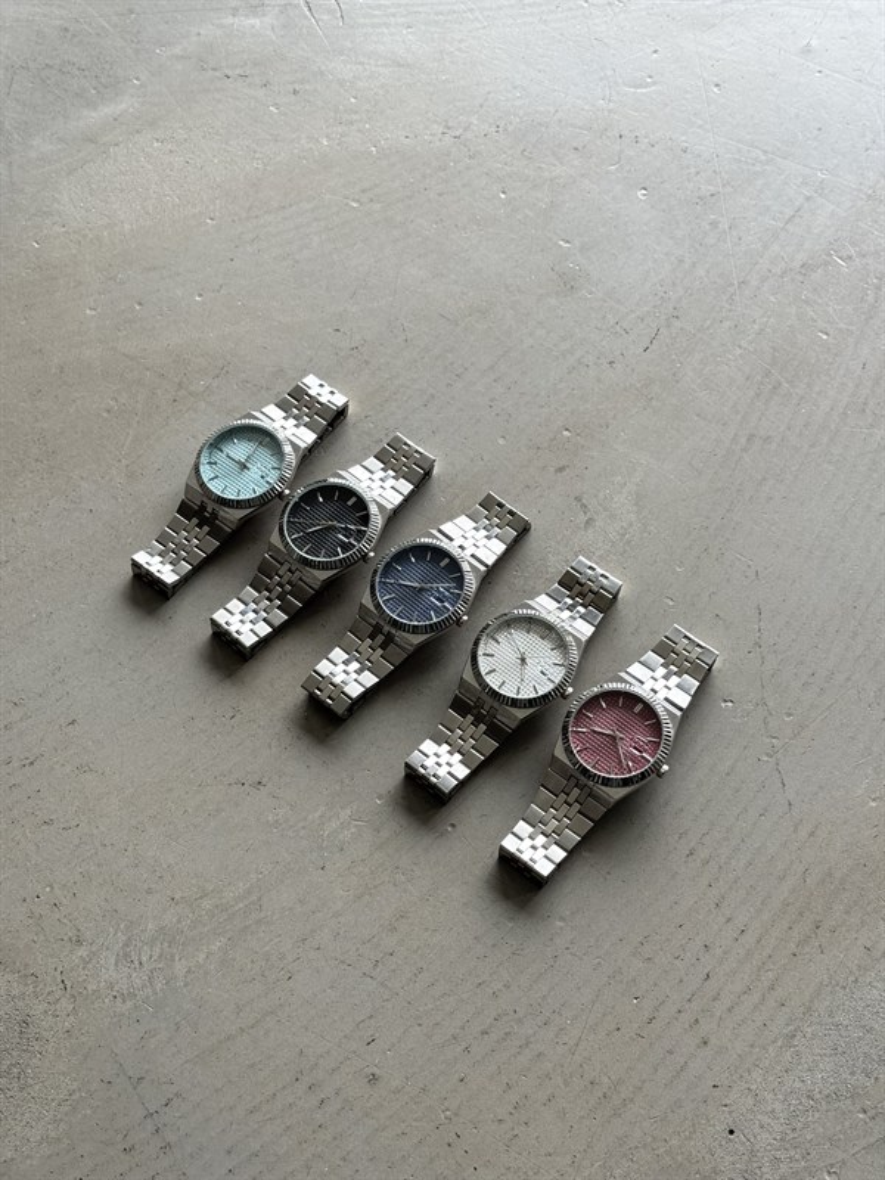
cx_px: 442
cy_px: 590
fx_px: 1636
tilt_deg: -61.9
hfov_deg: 30.3
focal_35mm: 48
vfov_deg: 39.7
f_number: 1.78
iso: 80
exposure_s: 1/427
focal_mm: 6.76
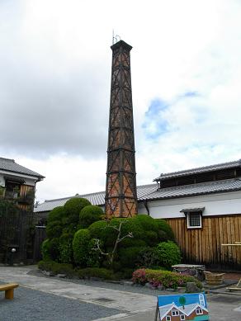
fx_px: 297
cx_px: 120
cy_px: 160
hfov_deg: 44.2
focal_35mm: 32
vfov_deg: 56.8
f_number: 5.5
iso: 100
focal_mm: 5.7
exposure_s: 1/400
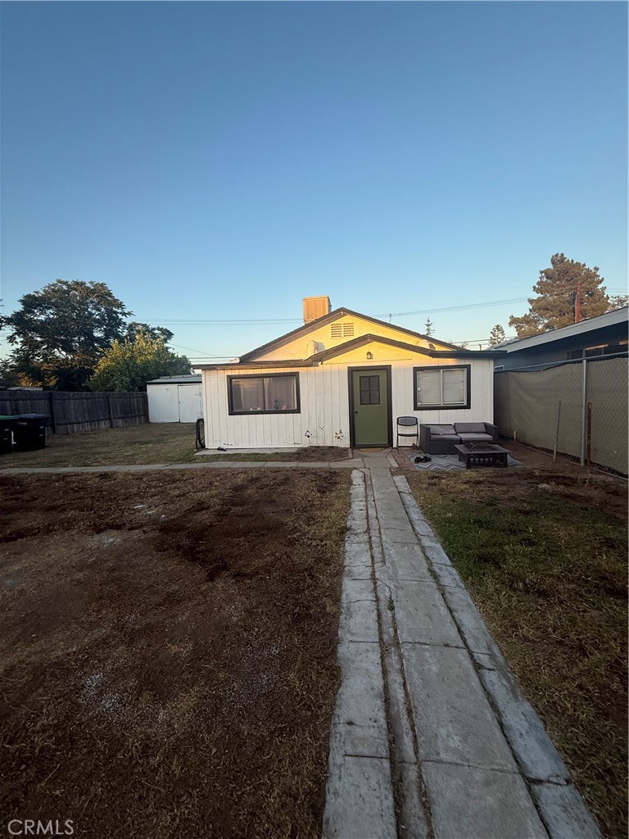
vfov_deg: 102.1
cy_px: 420
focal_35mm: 14
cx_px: 314
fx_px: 339
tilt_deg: -3.8
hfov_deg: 85.7
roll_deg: +1.1
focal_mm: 2.22
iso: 50
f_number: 2.2
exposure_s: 1/436
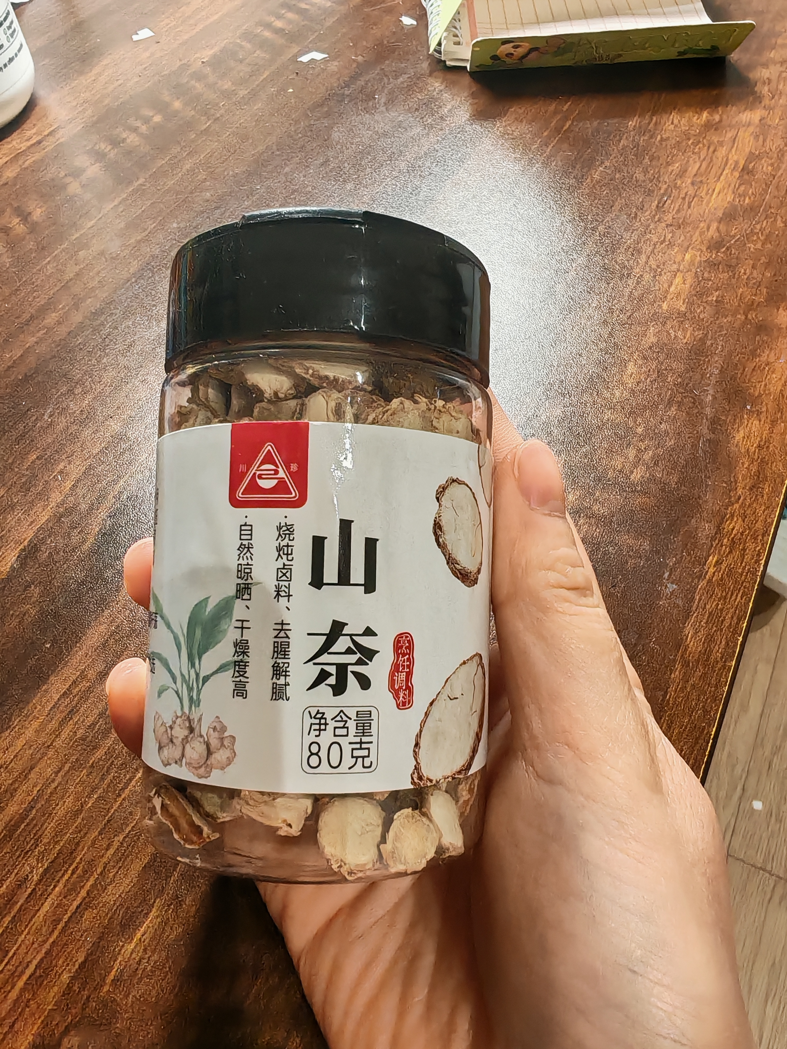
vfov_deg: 65.3
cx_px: 394
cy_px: 524
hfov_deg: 51.4
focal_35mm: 27
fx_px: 818
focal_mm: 1.96
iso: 125
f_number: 2.2
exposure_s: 1/33
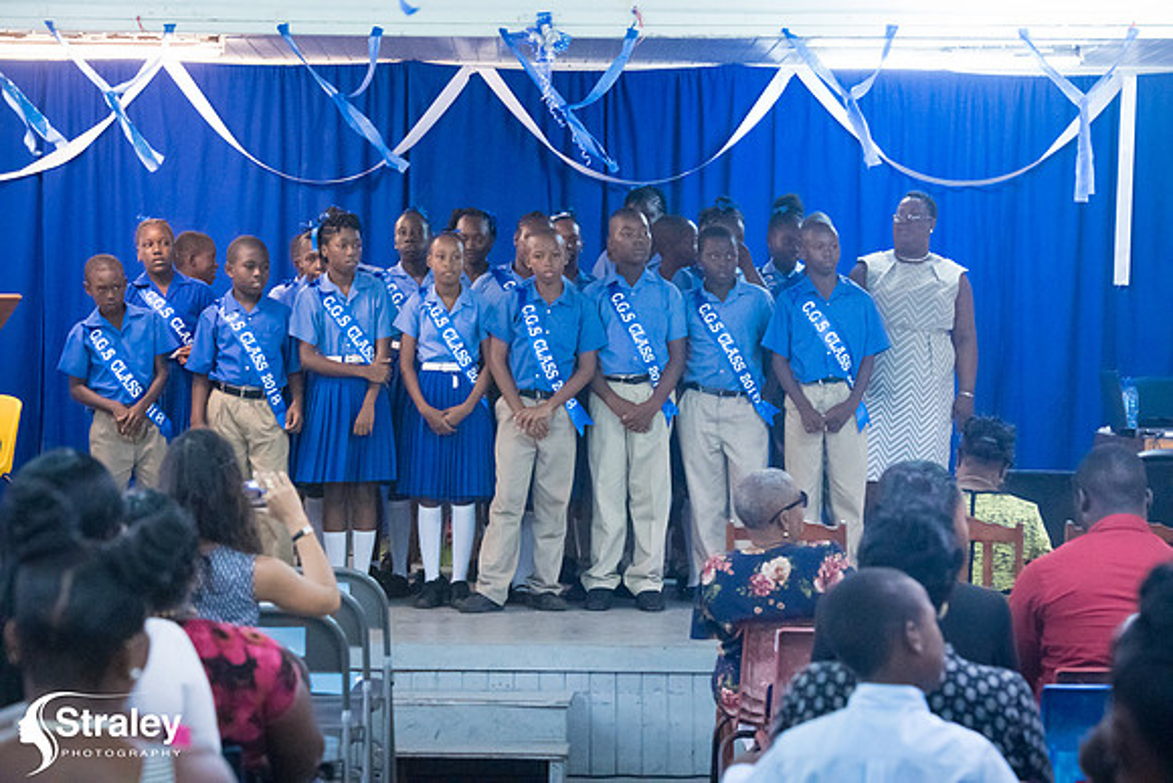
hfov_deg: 20.0
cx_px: 586
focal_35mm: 102
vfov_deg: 13.4
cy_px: 392
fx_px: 3324
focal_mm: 102
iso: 25600
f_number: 6.3
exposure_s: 1/200
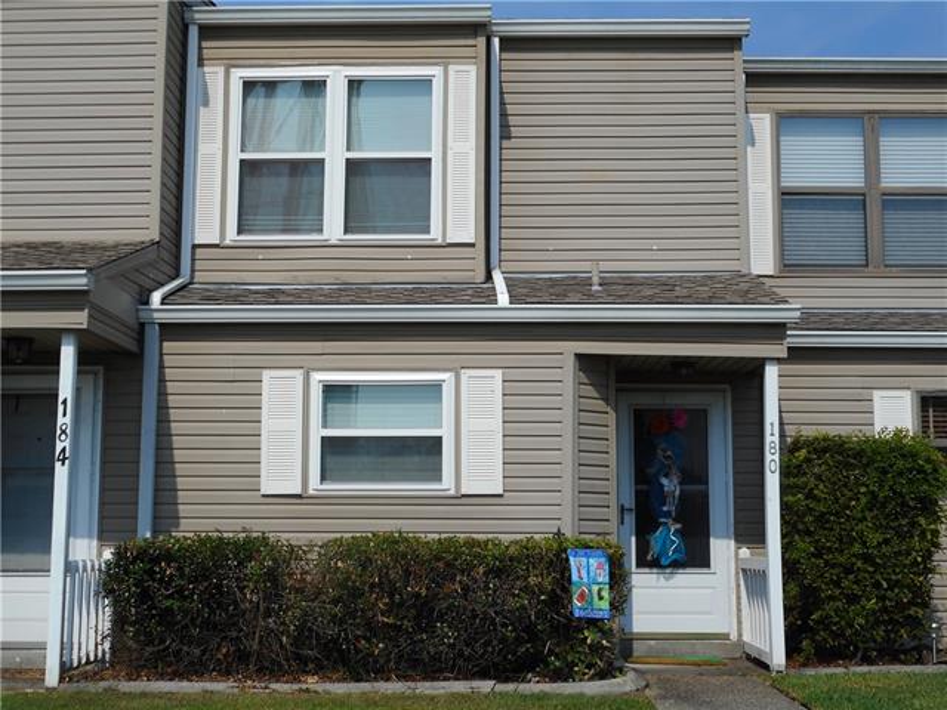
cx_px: 474
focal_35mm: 51
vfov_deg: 28.6
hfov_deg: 37.5
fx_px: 1395
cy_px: 355
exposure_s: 1/800
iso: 80
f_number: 4.9
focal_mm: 9.1
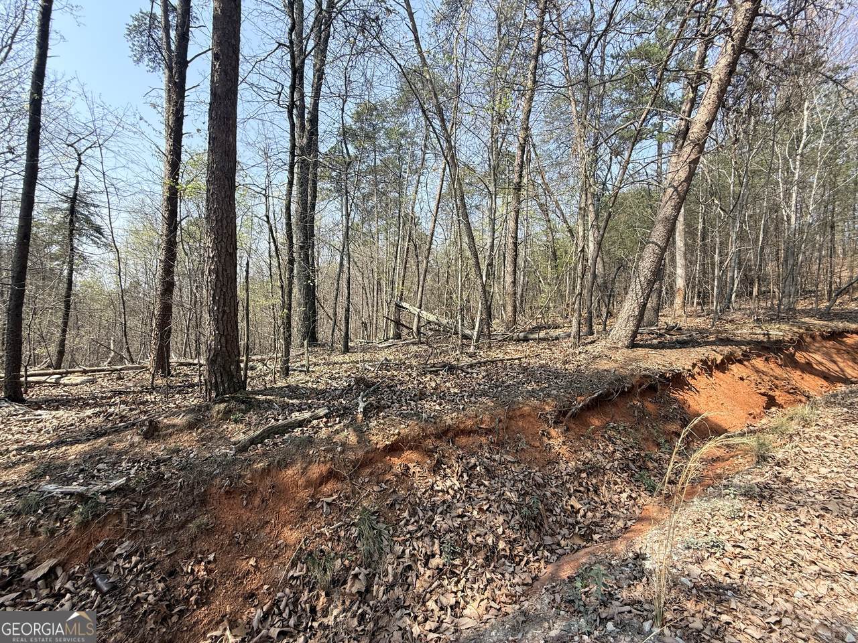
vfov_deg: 85.7
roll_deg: -3.4
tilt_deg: +0.9
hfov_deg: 102.1
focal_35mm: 14
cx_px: 429
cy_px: 322
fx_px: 347
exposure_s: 1/590
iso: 50
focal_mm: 2.22
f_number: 2.2
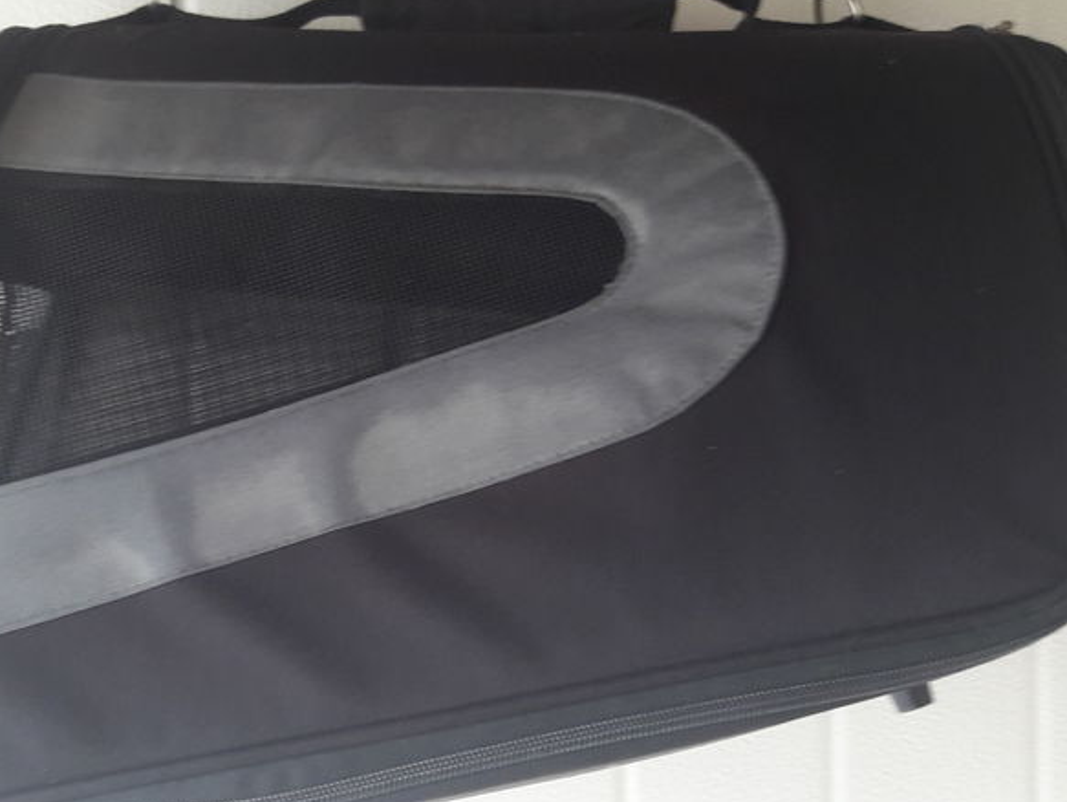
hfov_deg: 39.5
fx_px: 1480
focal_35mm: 48
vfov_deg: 30.3
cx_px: 432
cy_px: 372
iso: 100
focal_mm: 3.7
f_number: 1.9
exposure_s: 1/33
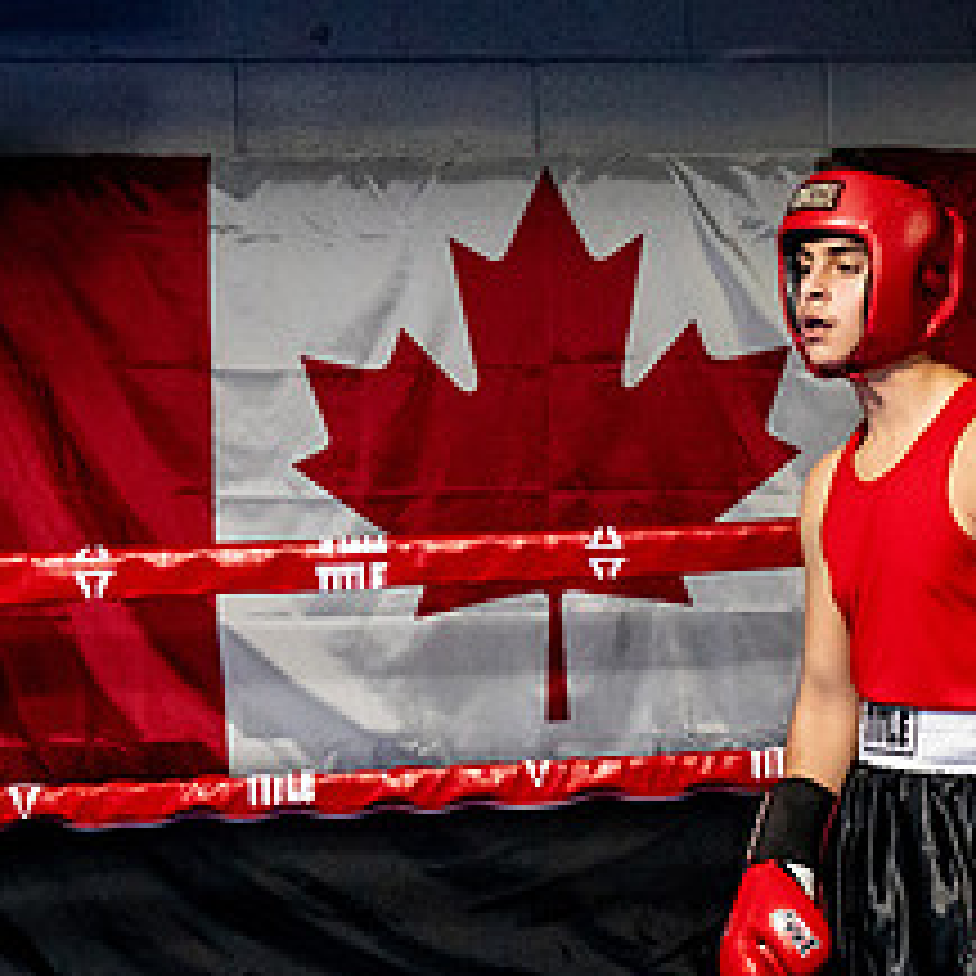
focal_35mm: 118
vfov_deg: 14.8
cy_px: 510
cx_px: 1214
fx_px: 3764
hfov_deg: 14.3
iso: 5000
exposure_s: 1/800
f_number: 2.8
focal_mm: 35
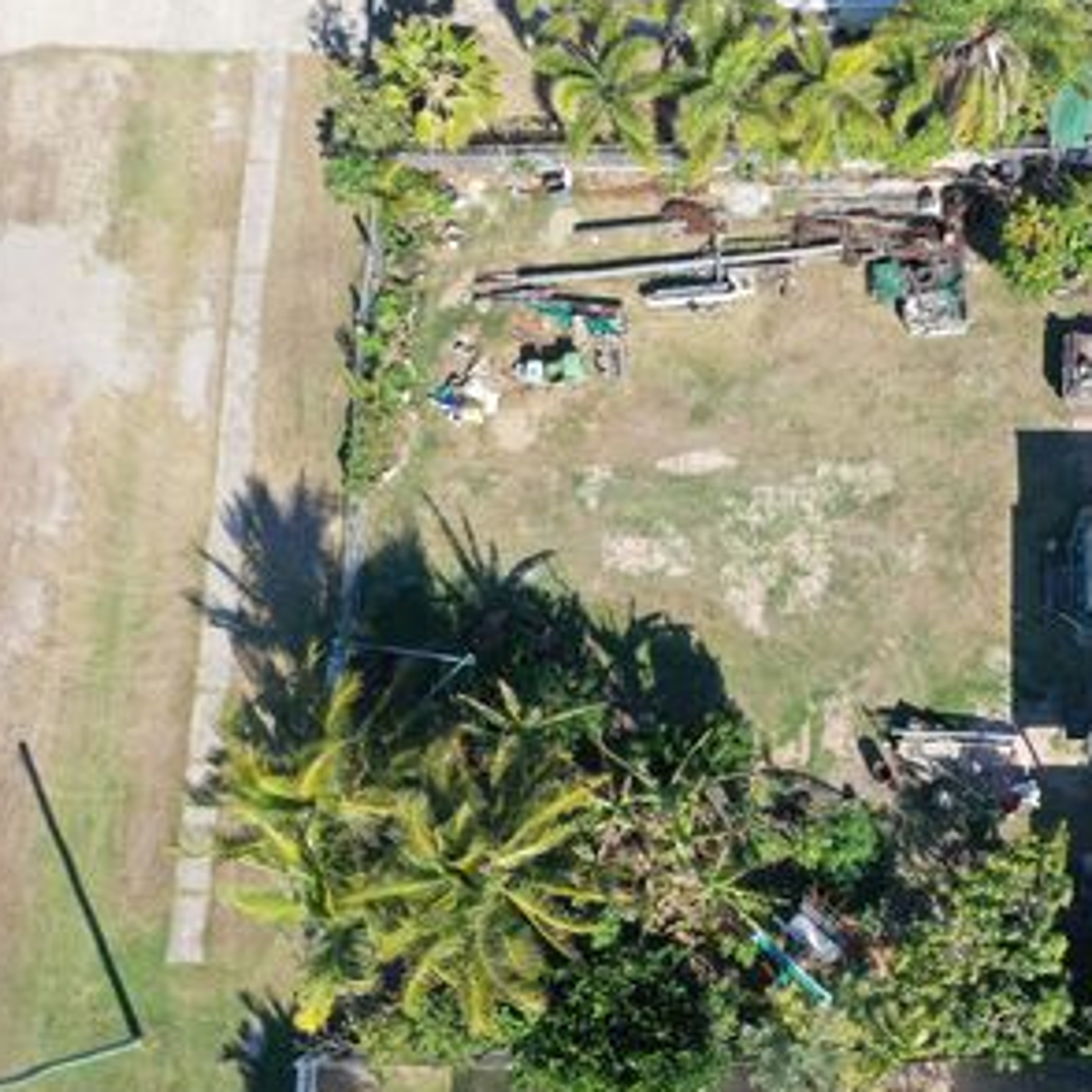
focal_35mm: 38
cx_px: 851
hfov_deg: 42.2
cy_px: 563
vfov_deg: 43.9
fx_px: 1356
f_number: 5
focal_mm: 10.26
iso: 100
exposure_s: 1/320
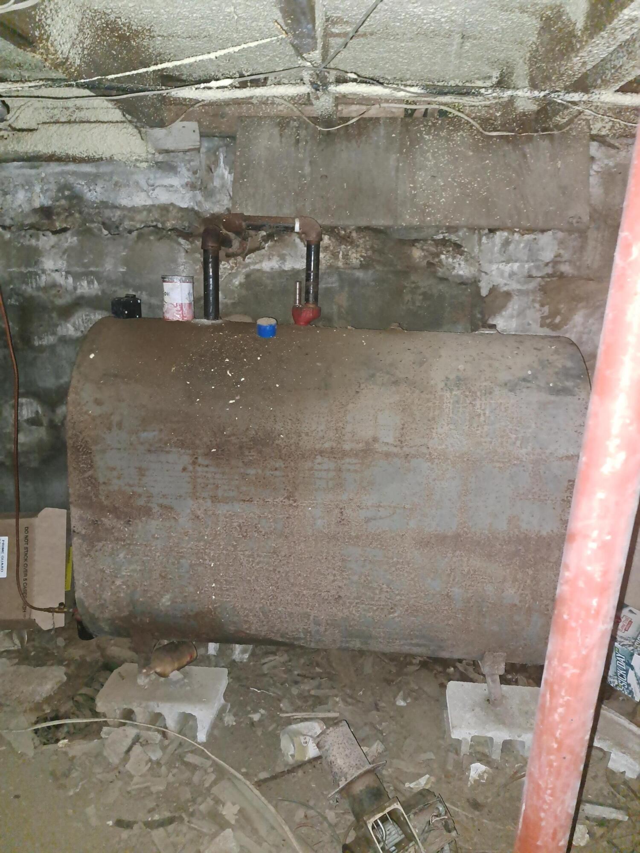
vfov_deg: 71.6
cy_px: 426
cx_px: 320
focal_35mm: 24
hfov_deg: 56.8
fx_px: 592
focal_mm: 5.23
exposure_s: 1/20
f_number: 1.8
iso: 1250
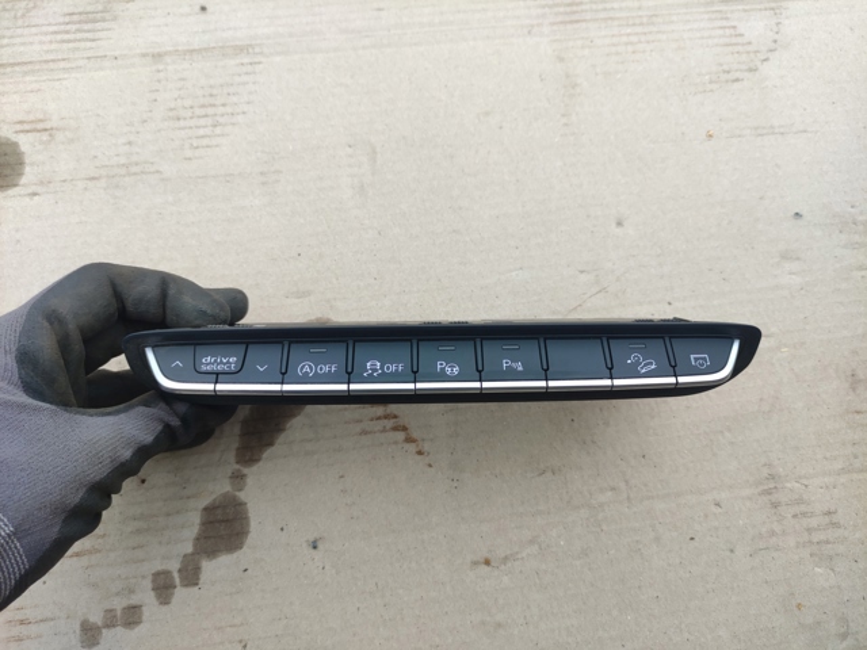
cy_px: 325
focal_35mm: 25
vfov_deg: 54.9
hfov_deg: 69.4
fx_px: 626
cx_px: 434
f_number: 1.89
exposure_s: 1/120
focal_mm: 5.43
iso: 106
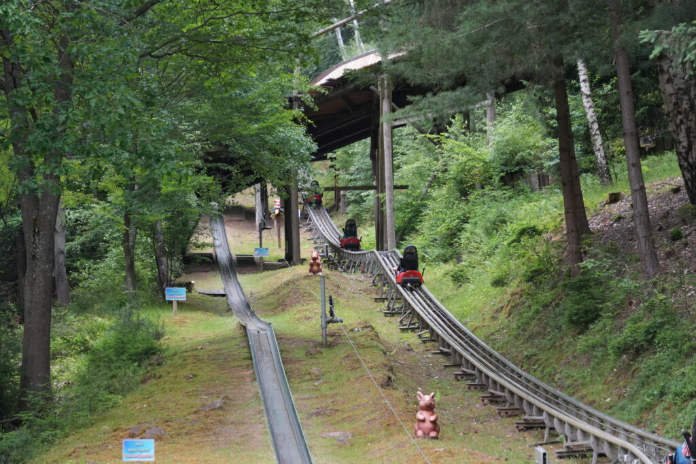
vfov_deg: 7.6
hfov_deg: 11.3
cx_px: 348
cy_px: 232
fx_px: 3509
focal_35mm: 182
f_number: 5.6
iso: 1600
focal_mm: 121
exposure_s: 1/200
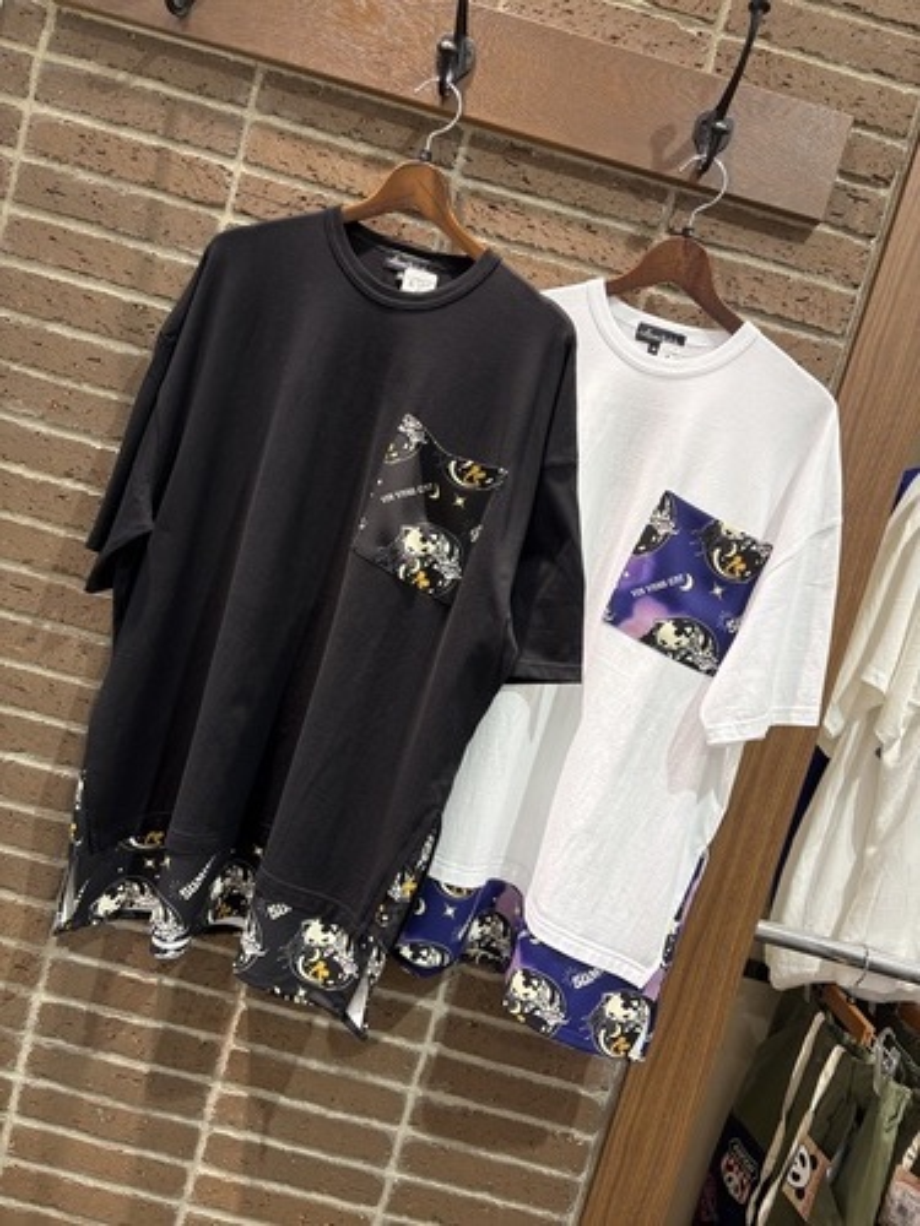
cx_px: 460
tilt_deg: -6.6
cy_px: 613
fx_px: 921
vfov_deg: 67.3
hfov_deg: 53.1
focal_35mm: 26
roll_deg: -14.7
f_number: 1.6
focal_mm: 5.96
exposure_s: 1/55
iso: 64
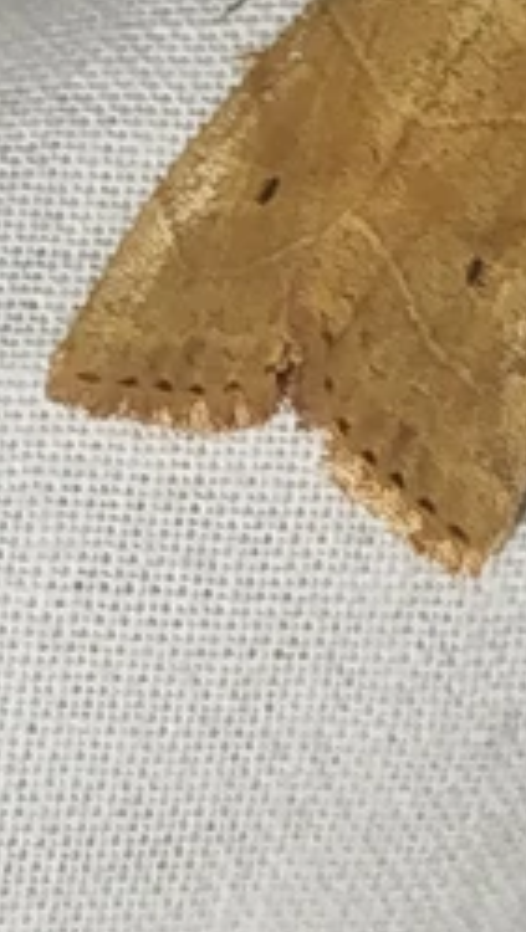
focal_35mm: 173
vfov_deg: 12.4
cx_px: 295
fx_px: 4281
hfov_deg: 7.0
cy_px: 190
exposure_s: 1/50
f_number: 1.7
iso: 100
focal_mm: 5.31
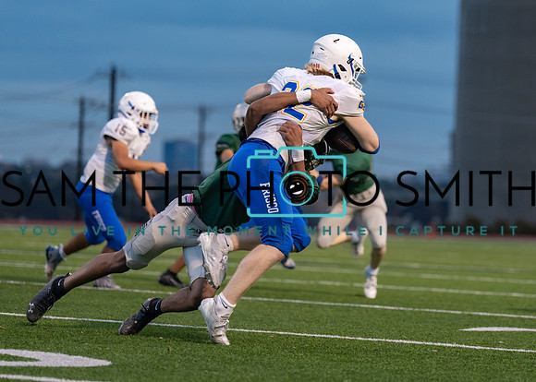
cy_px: 161
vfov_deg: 7.6
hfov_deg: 10.6
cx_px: 355
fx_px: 2895
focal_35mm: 190
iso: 1600
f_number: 2.8
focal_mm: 144
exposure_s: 1/1000
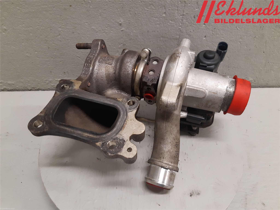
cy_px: 105
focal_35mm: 26
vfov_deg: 53.1
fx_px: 210
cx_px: 140
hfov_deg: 67.3
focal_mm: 3.93
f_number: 1.7
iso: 160
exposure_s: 1/50
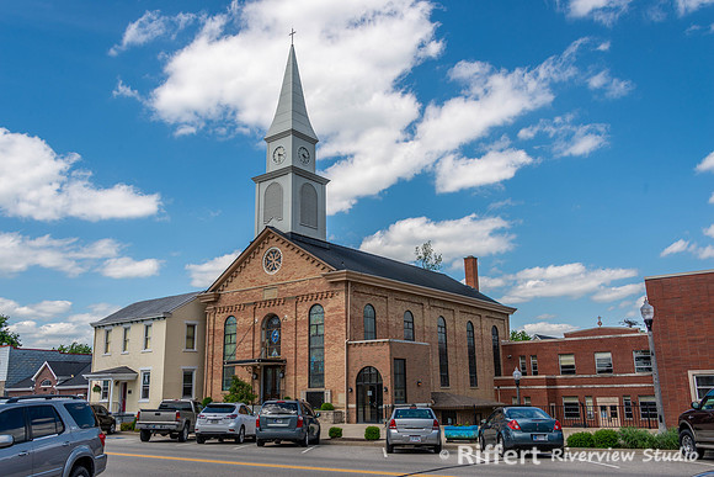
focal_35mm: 32
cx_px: 357
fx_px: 635
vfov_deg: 41.1
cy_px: 238
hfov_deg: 58.7
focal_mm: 32
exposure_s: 1/250
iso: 100
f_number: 9
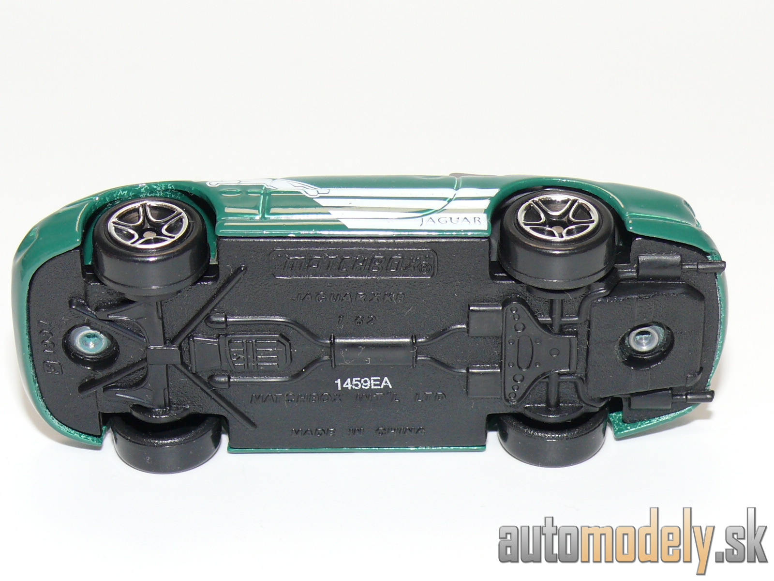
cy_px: 290
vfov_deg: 13.2
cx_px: 387
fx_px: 2504
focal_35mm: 112
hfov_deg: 17.6
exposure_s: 1/30
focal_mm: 14.1
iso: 100
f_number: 4
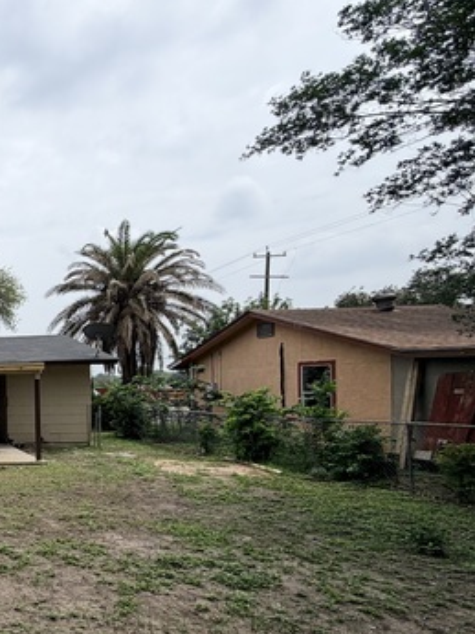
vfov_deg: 64.5
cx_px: -133
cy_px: 392
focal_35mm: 27
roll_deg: +1.3
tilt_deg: -0.4
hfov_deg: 35.8
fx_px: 495
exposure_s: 1/1339
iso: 20
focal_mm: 2.22
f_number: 2.2
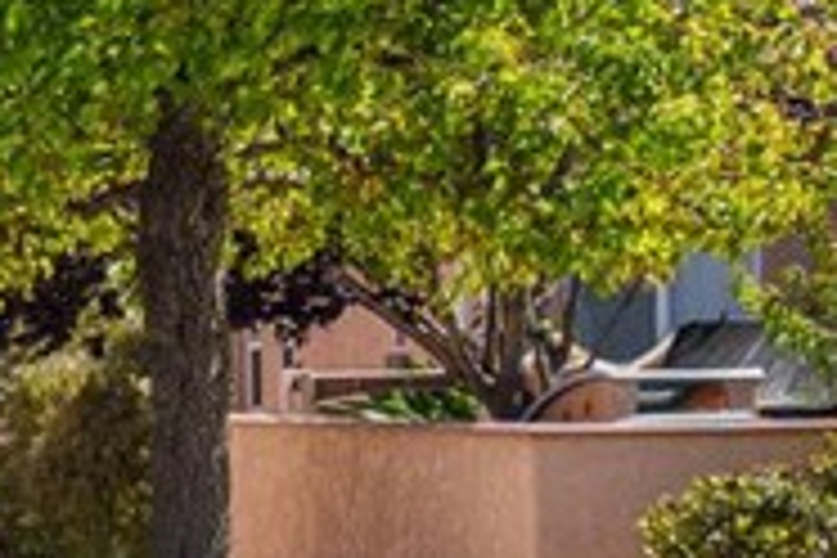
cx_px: -1431
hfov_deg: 9.0
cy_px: 502
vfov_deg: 6.9
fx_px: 4603
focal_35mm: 198
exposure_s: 1/1250
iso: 640
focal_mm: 24
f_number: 7.1
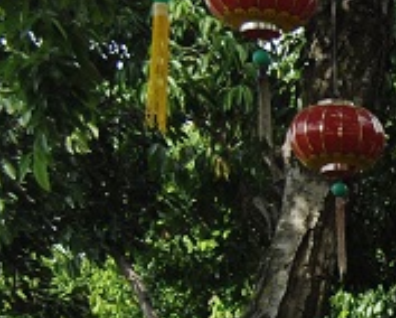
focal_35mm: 153
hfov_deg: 10.0
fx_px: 1795
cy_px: 531
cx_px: 1119
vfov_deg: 9.7
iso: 320
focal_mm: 18
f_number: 7.1
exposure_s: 1/400
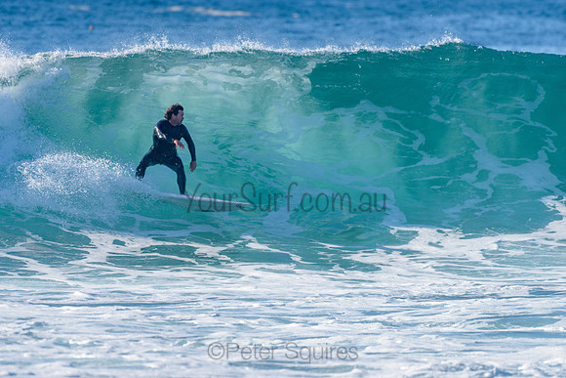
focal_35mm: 613
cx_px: 250
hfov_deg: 3.4
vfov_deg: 2.2
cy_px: 158
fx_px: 9636
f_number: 5.6
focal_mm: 500
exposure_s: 1/2000
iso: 180
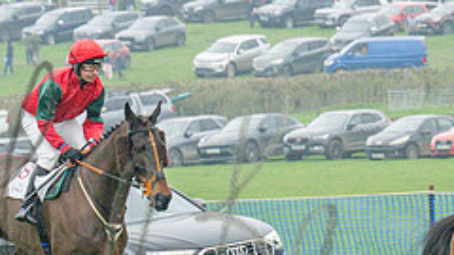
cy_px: 204
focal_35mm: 356
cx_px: 505
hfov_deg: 6.0
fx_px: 4286
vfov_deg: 3.4
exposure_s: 1/1600
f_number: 4
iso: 1000
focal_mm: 71
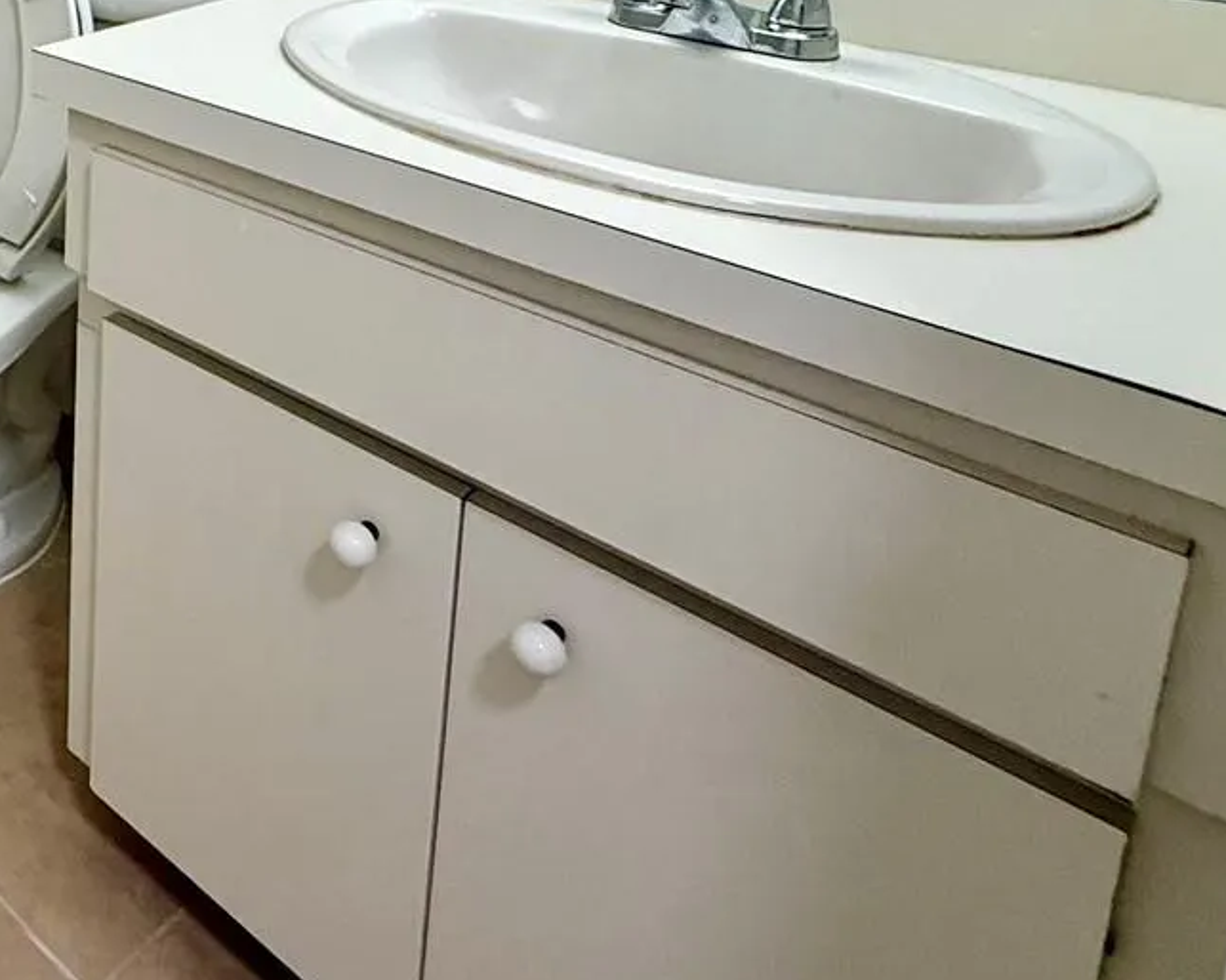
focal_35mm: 34
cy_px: -80
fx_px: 1233
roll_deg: +0.5
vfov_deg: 37.0
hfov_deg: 41.1
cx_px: -154
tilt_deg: -9.6
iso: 250
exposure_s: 1/120
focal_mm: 2.22
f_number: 2.2
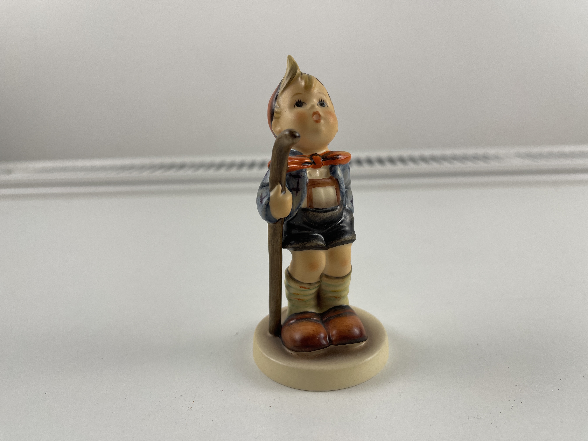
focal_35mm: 25
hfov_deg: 69.4
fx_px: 425
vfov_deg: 54.9
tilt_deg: -15.4
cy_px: 220
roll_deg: +1.9
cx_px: 294
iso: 32
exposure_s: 1/300
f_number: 1.6
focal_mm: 5.1
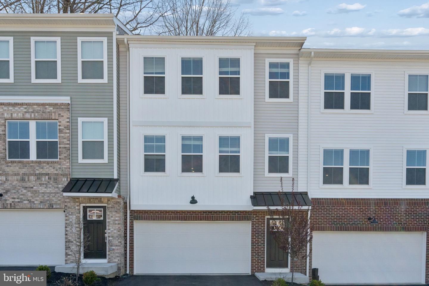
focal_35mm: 32
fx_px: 375
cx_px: 214
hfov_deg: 59.5
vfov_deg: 41.7
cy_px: 143
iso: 400
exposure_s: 1/1000
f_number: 8
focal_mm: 21
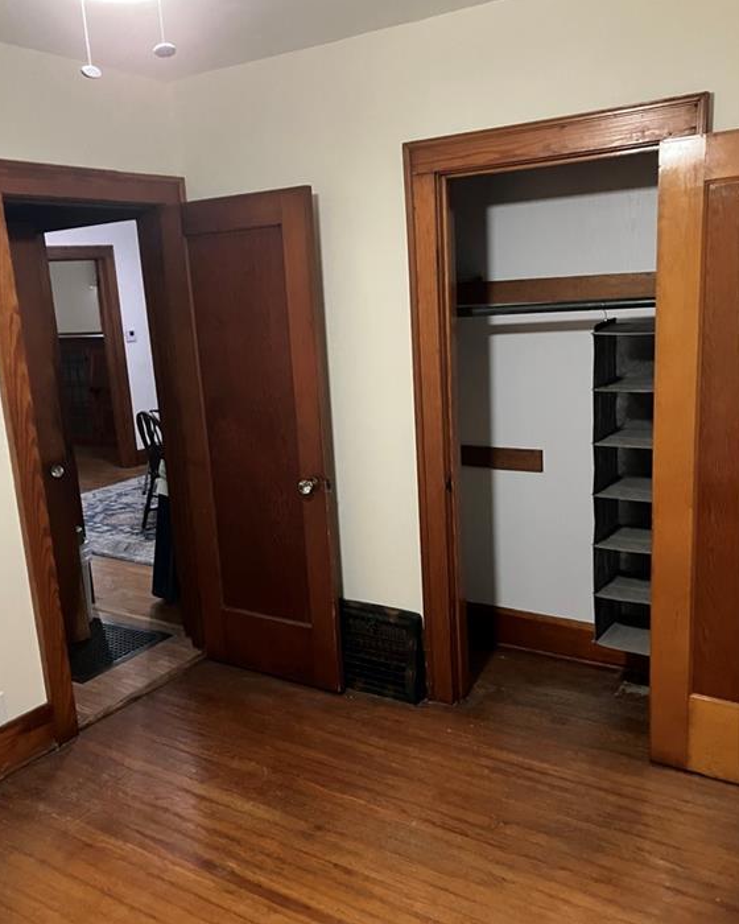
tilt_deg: -12.0
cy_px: 482
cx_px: 367
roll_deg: +3.5
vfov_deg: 58.7
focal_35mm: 30
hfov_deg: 48.5
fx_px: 820
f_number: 1.8
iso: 640
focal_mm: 3.99
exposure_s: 1/25
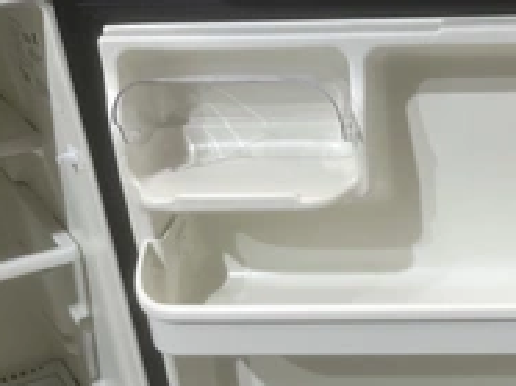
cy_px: 350
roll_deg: +1.9
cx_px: 452
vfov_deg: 25.2
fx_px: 834
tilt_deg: -32.3
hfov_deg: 32.9
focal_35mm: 56
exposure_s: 1/120
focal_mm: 5.1
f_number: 1.6
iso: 100
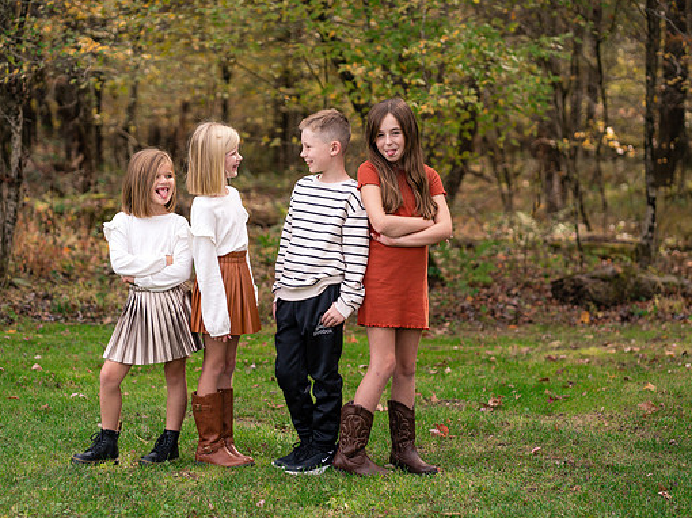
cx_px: 326
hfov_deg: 21.1
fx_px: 1858
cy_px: 258
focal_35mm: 93
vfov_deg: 15.9
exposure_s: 1/3200
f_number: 2.8
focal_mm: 85
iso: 400
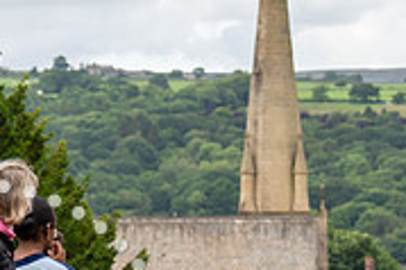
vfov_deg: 5.3
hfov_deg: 7.9
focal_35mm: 261
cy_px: 215
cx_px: 420
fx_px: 2941
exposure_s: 1/800
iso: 400
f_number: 3.5
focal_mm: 70
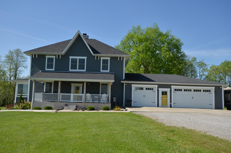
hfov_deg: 57.3
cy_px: 76
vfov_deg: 39.8
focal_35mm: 33
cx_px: 116
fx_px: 211
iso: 100
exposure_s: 1/250
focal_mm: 22
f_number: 8
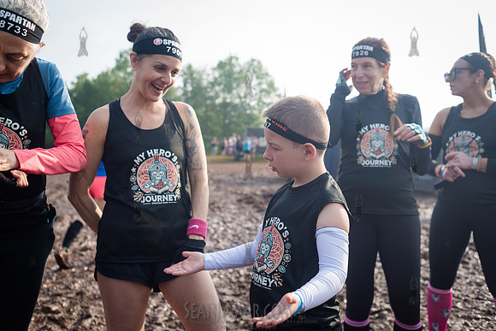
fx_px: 482
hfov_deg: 54.4
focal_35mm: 35
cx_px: 248
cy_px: 166
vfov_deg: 37.9
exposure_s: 1/1000
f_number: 4
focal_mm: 35
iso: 250
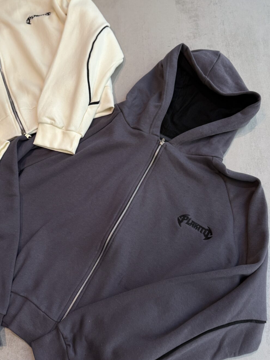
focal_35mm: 29
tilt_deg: -69.2
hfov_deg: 48.1
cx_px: 116
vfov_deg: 61.7
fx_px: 302
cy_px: 185
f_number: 1.78
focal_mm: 6.76
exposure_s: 1/100
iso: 64
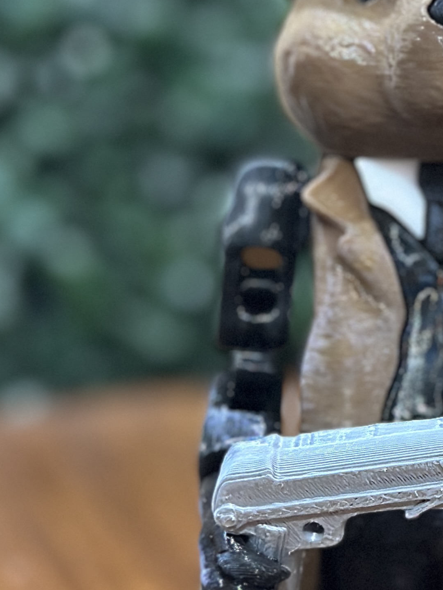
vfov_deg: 14.6
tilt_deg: -3.7
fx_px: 2286
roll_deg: +0.7
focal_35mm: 134
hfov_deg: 10.9
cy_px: 87
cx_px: 472
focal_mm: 6.86
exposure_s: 1/33
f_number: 1.78
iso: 640
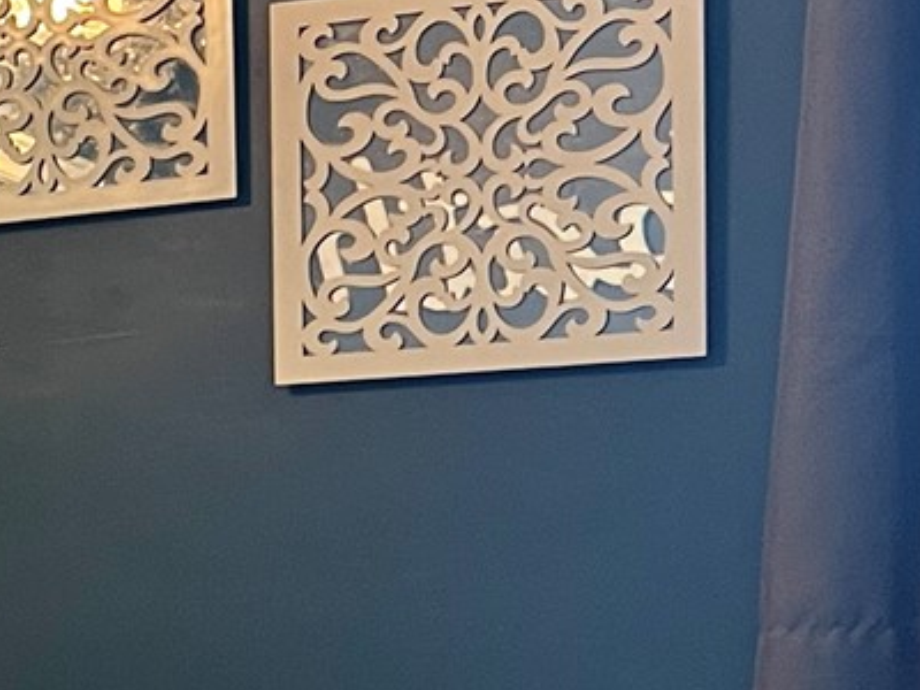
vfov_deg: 11.0
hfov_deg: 12.2
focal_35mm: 133
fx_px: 3535
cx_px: -1208
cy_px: 766
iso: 200
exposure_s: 1/60
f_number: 1.5
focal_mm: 5.7
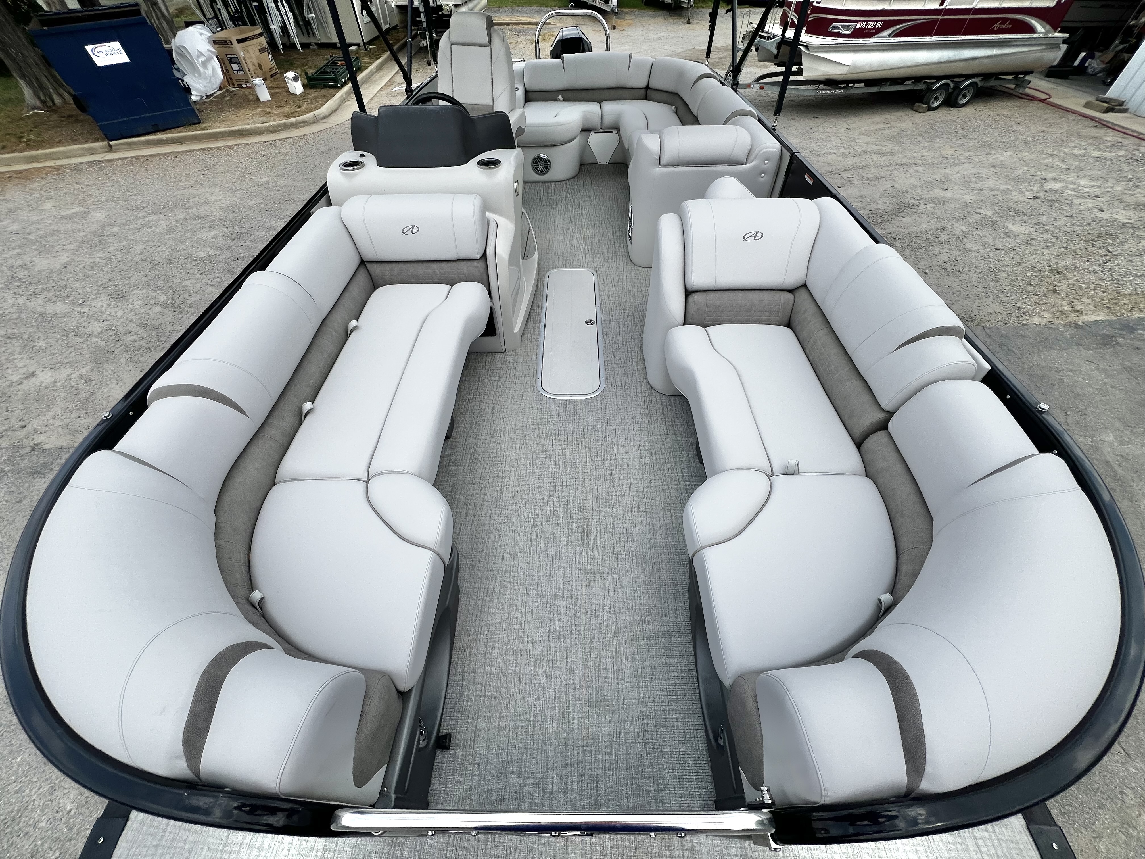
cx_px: 572
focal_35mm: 13
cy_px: 430
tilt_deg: -47.7
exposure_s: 1/1468
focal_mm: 1.57
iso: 32
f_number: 1.8
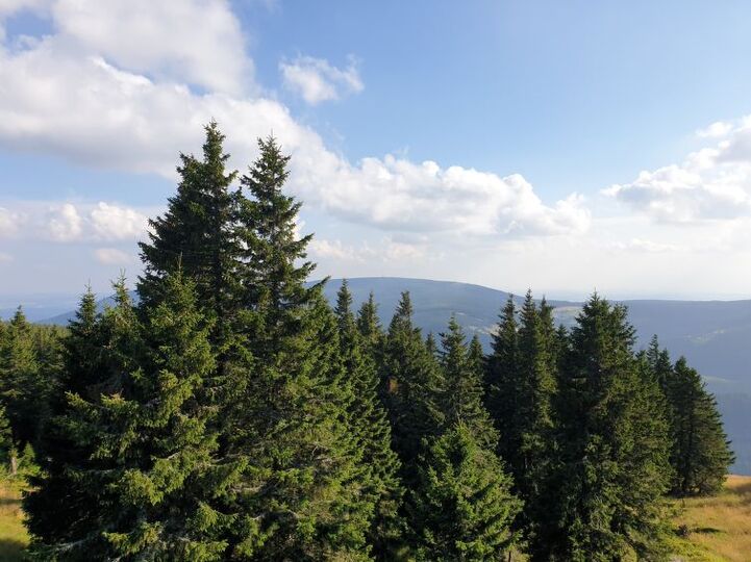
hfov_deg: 67.3
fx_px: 564
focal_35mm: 26
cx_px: 376
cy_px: 281
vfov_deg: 53.0
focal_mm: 4.3
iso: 50
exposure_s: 1/1314
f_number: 2.4
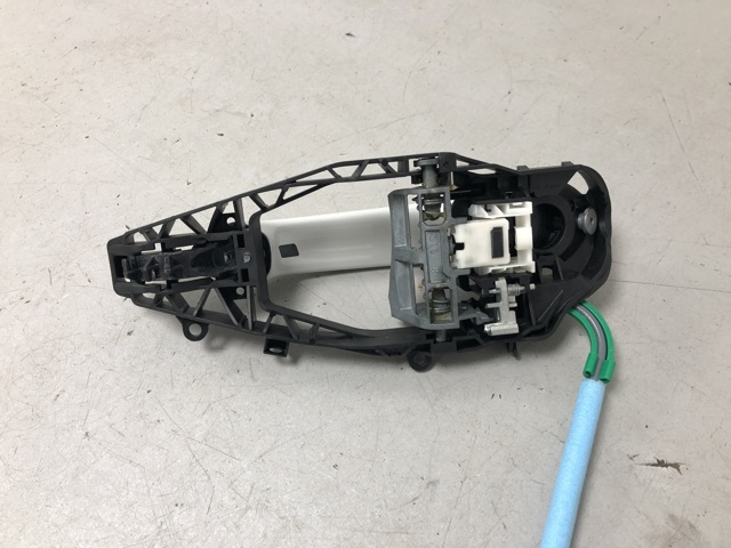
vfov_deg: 49.7
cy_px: 274
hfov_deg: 63.4
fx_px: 591
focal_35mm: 28
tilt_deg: -54.0
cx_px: 366
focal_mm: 4
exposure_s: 1/25
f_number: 1.8
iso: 32
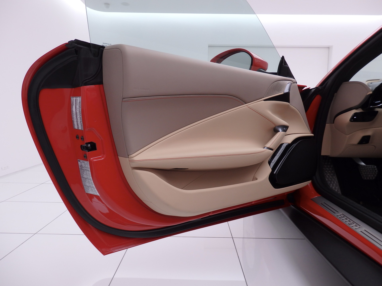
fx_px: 276
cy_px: 143
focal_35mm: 25
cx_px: 191
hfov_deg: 69.4
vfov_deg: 54.9
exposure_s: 1/80
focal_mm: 4.5
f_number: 3
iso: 125
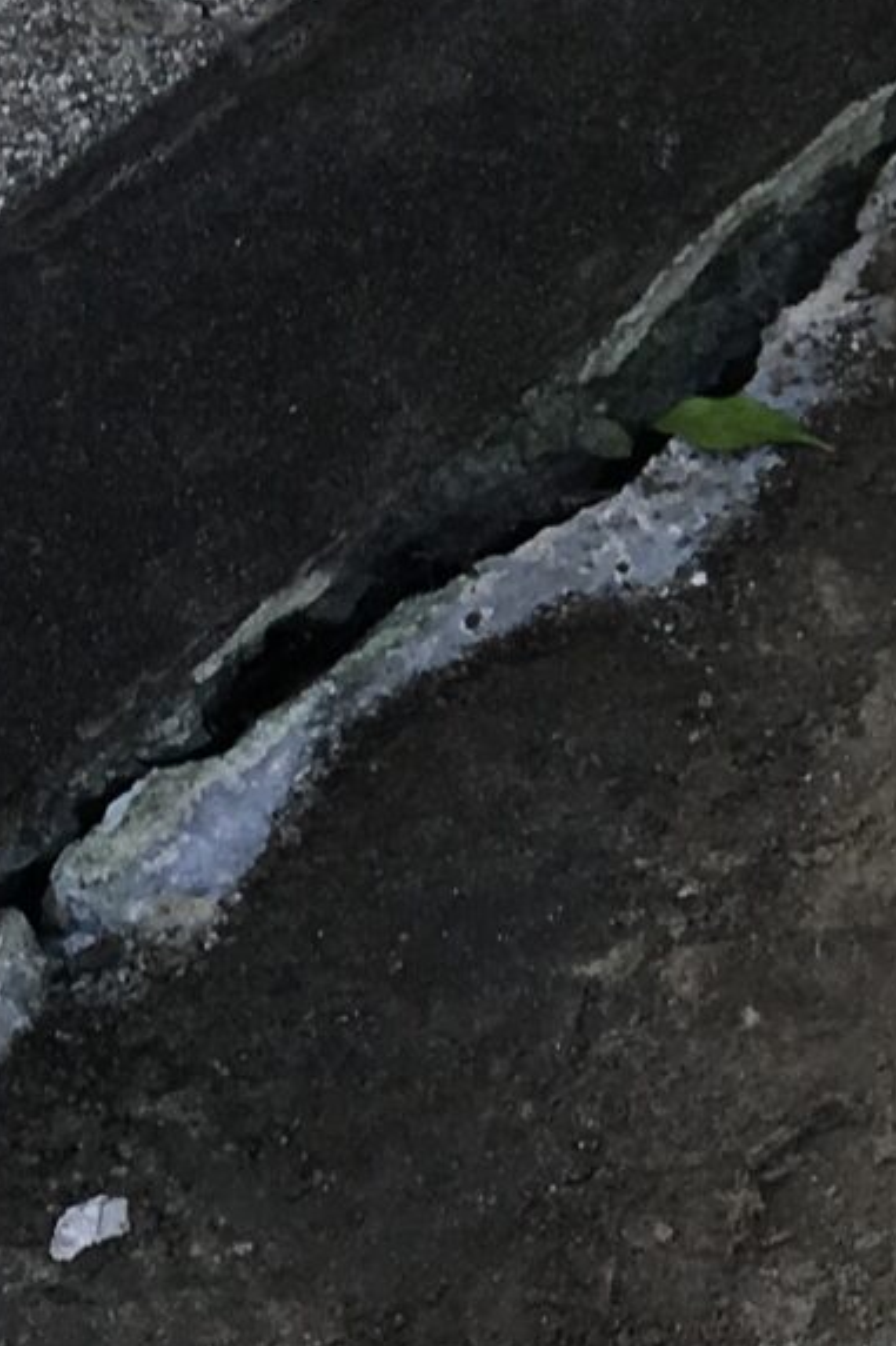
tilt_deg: -41.8
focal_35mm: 135
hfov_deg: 9.1
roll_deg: +1.2
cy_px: 247
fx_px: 5043
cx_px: 2152
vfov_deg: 15.1
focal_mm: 4.15
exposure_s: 1/222
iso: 25
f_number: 2.2
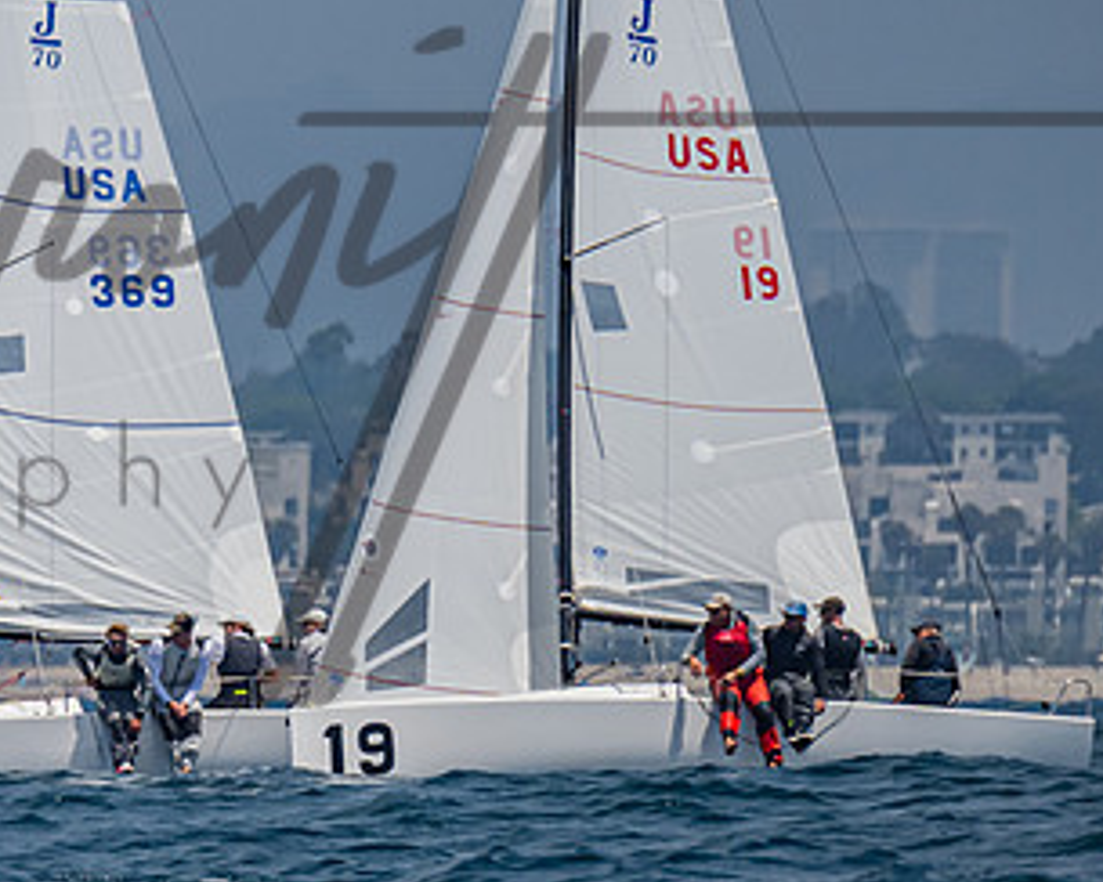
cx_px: -668
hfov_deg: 1.7
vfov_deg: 1.3
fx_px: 37868
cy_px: 453
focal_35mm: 1160
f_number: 6.3
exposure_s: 1/3200
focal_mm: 350
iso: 400
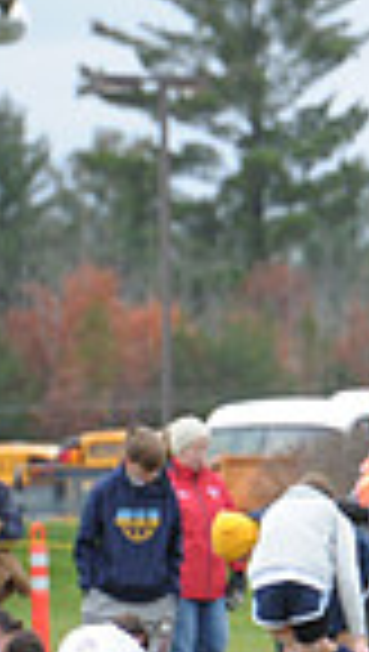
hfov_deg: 1.5
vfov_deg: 2.7
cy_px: 630
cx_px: 1269
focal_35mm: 793
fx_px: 13738
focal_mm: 190
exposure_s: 1/800
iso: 1000
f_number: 6.3
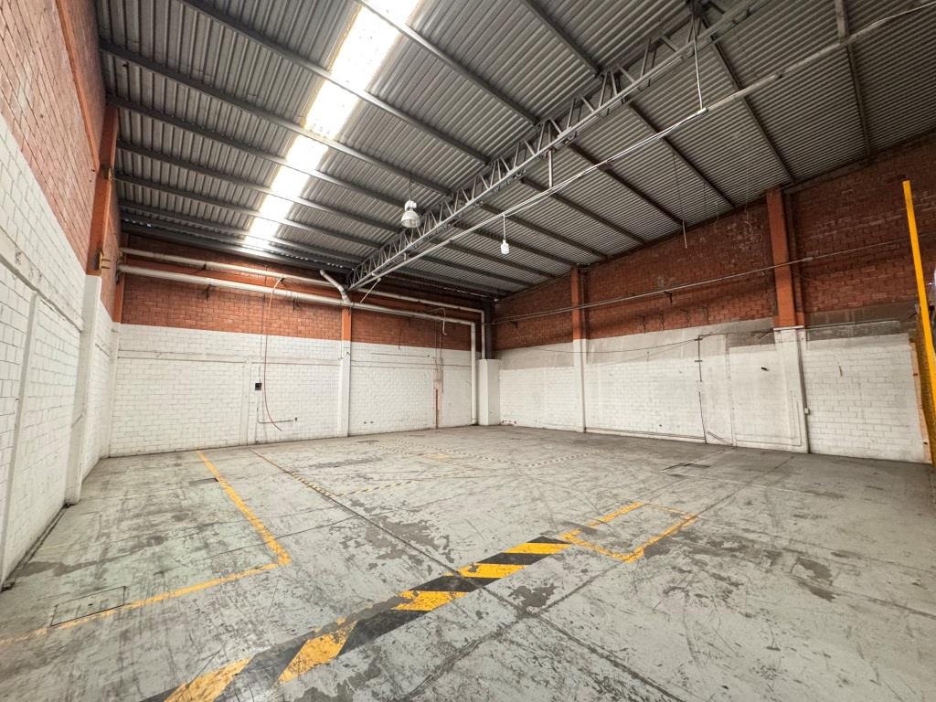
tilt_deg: +5.8
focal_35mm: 14
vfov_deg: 85.7
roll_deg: +0.1
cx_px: 468
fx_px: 379
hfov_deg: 102.1
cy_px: 351
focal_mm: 2.22
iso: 500
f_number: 2.2
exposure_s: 1/60
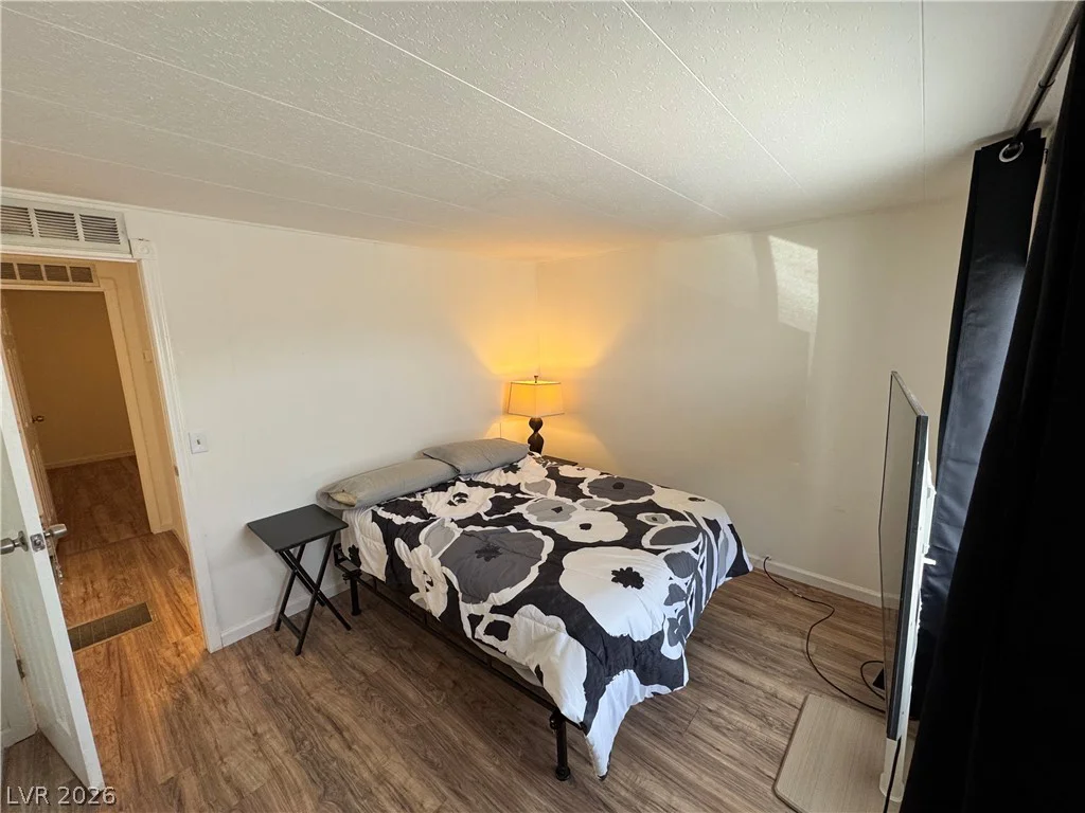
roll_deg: +1.4
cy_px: 406
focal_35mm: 14
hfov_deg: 102.1
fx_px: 439
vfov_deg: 85.7
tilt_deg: -10.9
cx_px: 542
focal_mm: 2.22
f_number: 2.2
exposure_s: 1/120
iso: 200
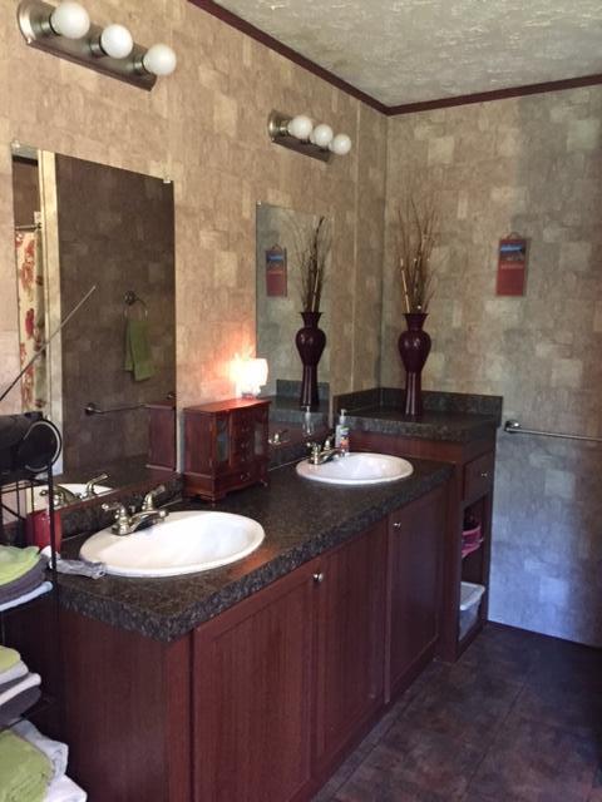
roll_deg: +0.5
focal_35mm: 29
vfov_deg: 61.7
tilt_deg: -6.0
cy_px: 401
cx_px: 301
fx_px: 672
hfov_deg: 48.2
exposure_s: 1/15
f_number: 2.2
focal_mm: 4.15
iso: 320
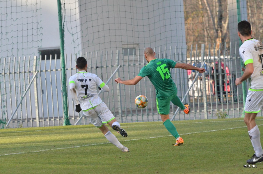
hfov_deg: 6.3
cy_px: 87
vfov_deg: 4.1
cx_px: 132
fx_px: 2406
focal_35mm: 330
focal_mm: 220
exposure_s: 1/3200
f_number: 7.1
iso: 3200
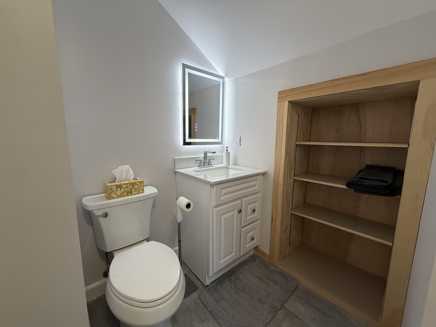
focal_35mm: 14
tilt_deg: -8.0
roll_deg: -0.3
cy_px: 164
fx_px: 176
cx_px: 218
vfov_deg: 85.7
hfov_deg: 102.1
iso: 250
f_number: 2.2
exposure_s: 1/121
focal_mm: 2.22
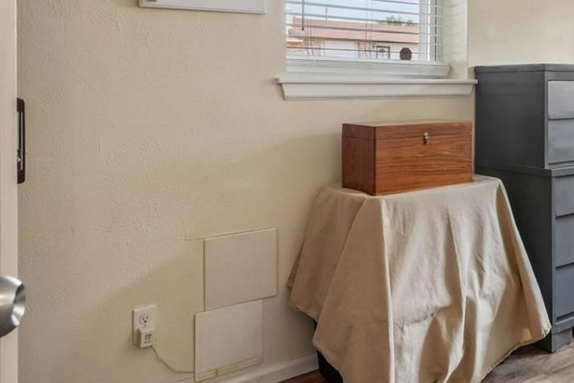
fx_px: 592
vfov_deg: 34.8
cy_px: 83
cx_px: 483
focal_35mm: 37
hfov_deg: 48.0
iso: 500
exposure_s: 1/20
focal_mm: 11
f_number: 8
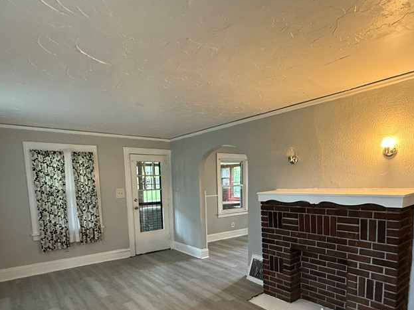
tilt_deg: -6.7
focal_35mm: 23
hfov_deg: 73.9
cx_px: 207
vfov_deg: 56.9
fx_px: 275
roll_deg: +1.9
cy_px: 218
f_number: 2.2
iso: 500
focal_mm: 2.22
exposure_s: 1/60
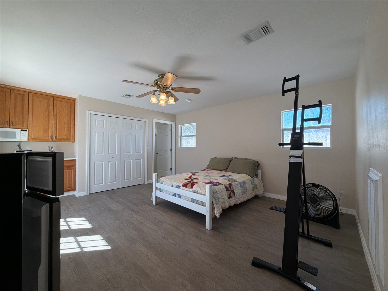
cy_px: 146
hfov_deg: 102.1
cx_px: 194
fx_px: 157
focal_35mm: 14
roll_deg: -0.1
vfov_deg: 85.7
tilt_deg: +0.5
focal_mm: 2.22
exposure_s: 1/120
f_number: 2.2
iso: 64
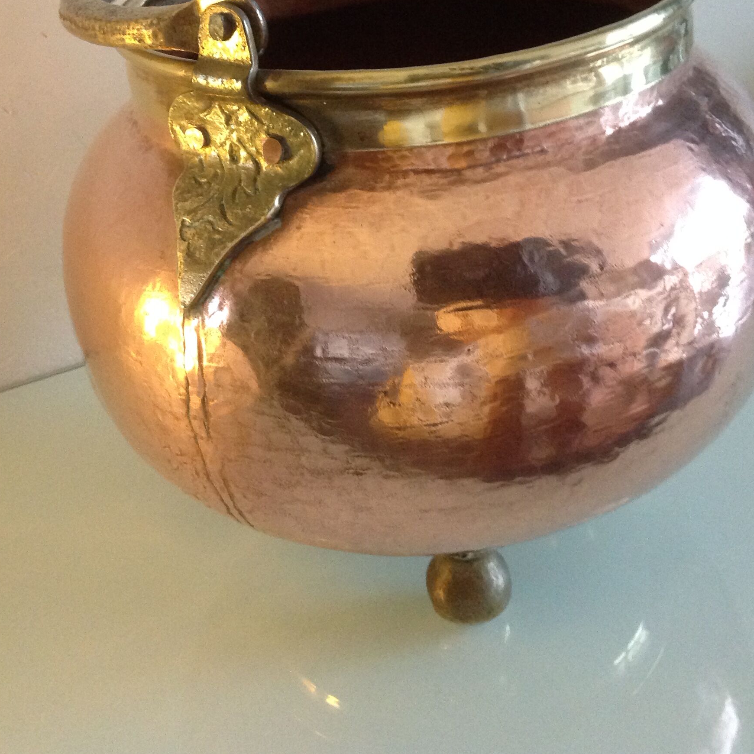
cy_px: 205
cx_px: 407
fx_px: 1134
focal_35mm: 46
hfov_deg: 36.8
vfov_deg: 36.1
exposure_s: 1/15
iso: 400
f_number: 2.4
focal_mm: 4.28
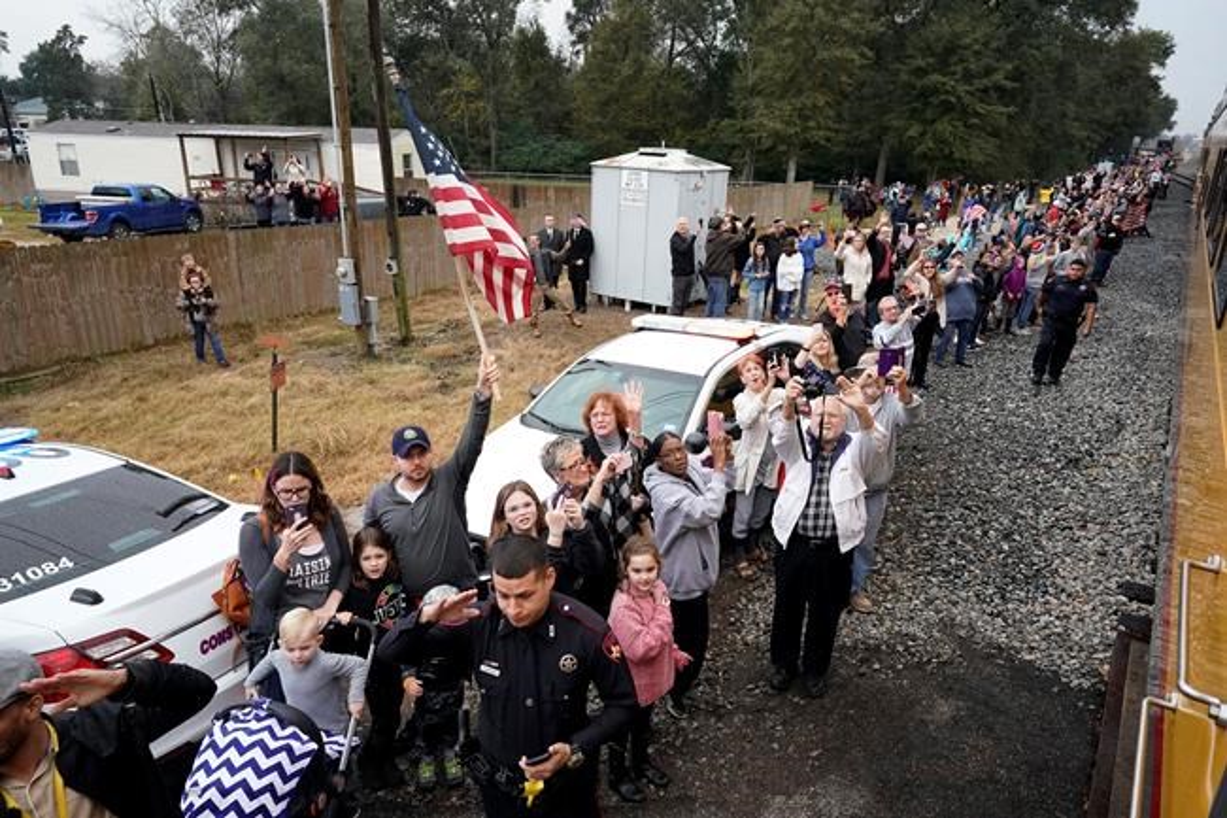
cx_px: 614
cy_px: 409
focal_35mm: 22
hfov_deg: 78.6
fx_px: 750
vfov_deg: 57.2
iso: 4000
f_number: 5.6
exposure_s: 1/2000
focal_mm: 22
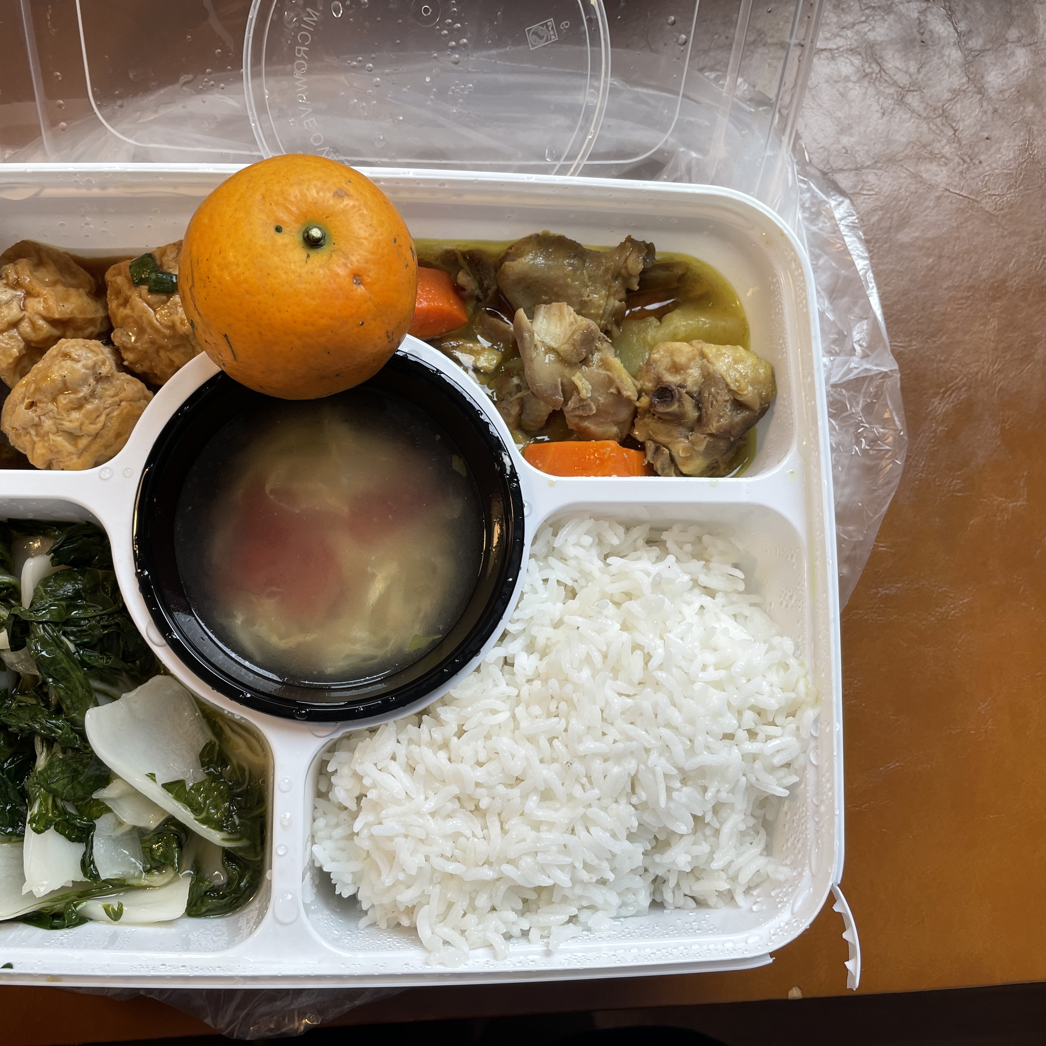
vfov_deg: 52.5
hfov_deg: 52.1
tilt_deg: -81.9
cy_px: 529
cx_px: 403
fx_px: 1060
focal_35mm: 31
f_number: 1.6
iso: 64
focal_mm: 4.2
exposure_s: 1/121
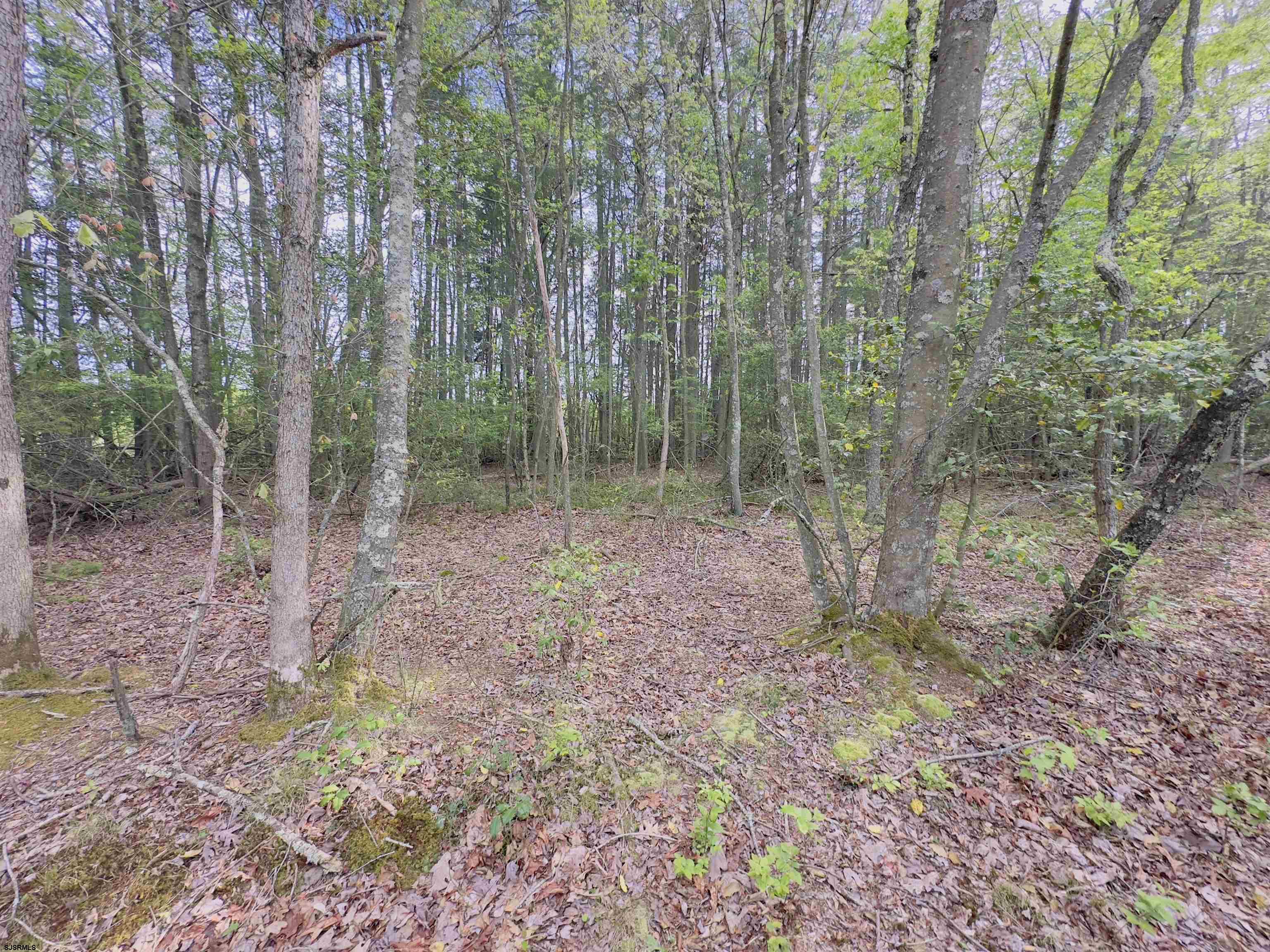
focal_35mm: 14
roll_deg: +0.2
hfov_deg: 102.1
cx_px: 635
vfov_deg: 85.7
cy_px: 476
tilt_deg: -5.2
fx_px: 514
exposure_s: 1/99
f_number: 2.2
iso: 40
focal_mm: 2.22
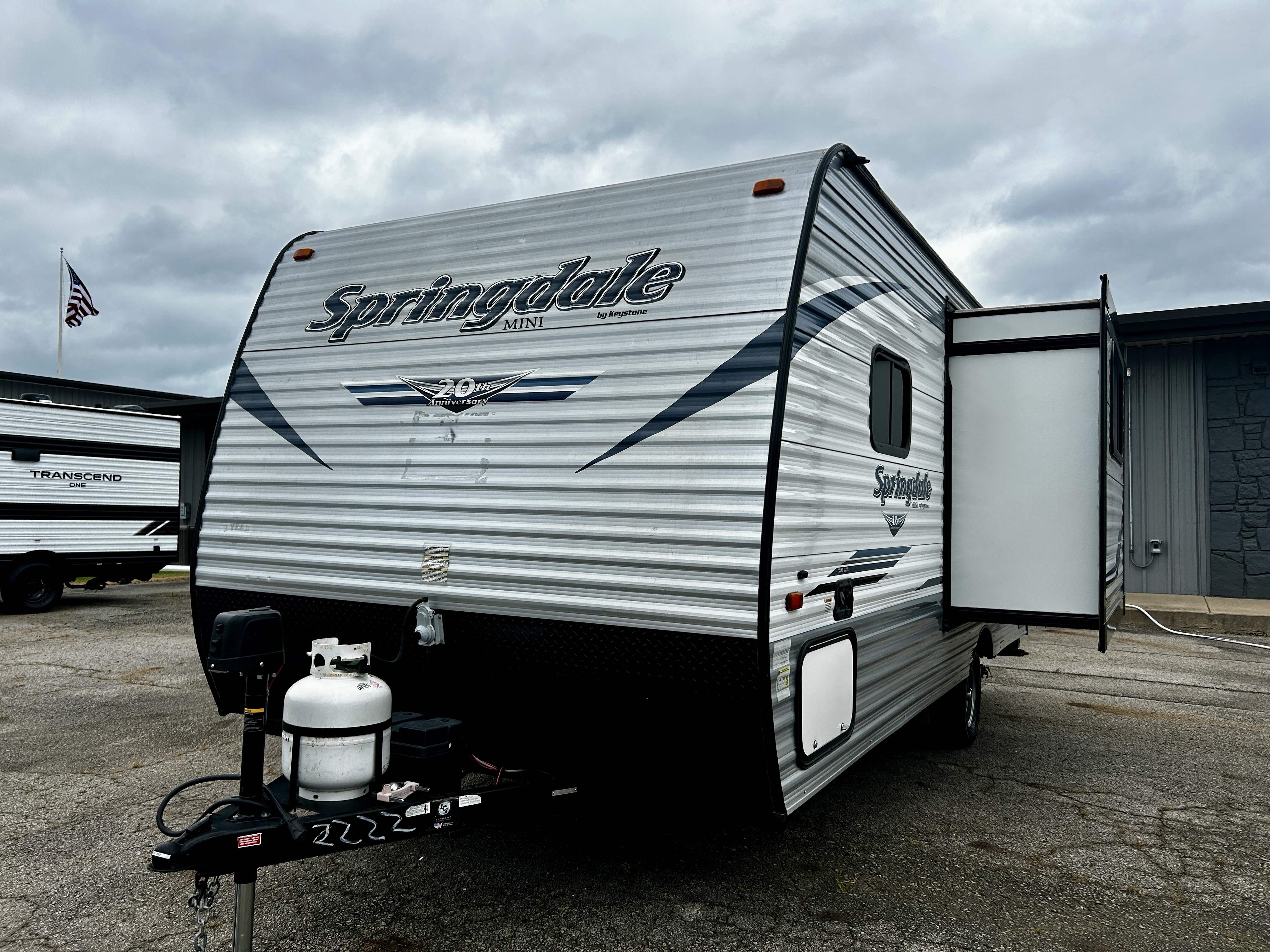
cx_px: 635
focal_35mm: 26
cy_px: 476
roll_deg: +0.3
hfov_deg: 67.3
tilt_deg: +2.2
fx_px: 954
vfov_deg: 53.1
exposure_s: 1/2404
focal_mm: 5.7
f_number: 1.5
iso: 50
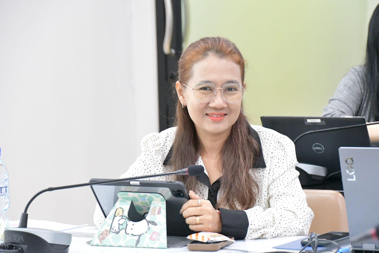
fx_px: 1906
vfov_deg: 7.6
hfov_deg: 11.4
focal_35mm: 181
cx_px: 215
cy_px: 137
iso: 11400
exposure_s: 1/125
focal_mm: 105
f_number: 5.6
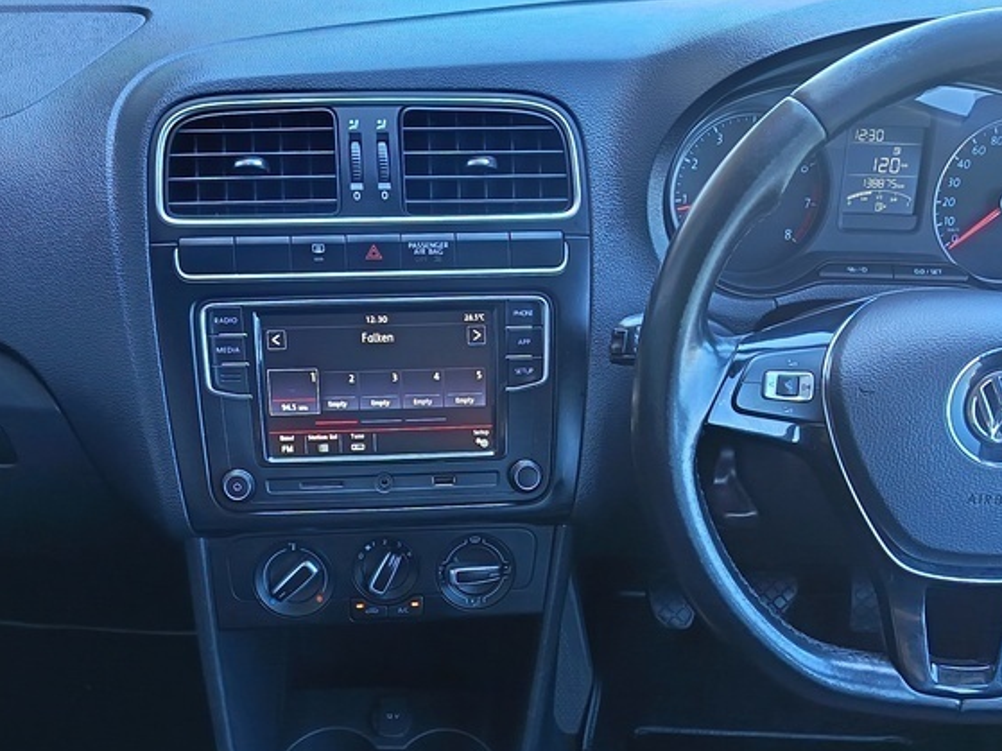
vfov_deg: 31.8
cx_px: 470
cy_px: 624
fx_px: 1273
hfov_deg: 42.9
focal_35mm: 44
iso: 2538
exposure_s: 1/100
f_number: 1.75
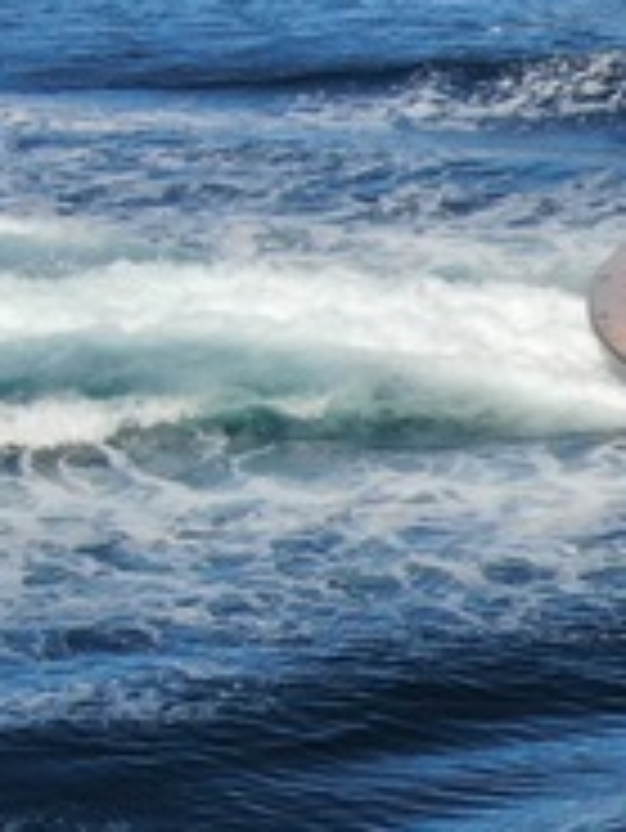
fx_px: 4672
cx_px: 1855
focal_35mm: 194
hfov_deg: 6.9
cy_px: 616
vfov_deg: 10.2
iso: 100
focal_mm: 5.94
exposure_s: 1/640
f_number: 3.3
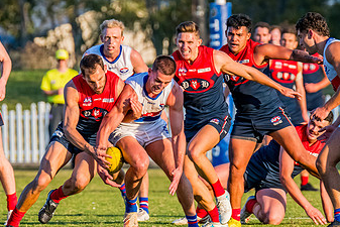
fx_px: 7747
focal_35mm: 820
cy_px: 104
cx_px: 171
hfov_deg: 2.5
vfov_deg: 1.7
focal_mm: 360
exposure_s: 1/1600
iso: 800
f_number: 6.3
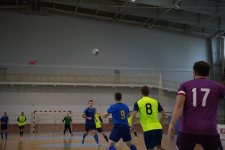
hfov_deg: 27.3
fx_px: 463
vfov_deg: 18.4
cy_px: 75
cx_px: 112
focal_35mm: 74
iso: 1600
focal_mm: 74
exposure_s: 1/200
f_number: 2.8
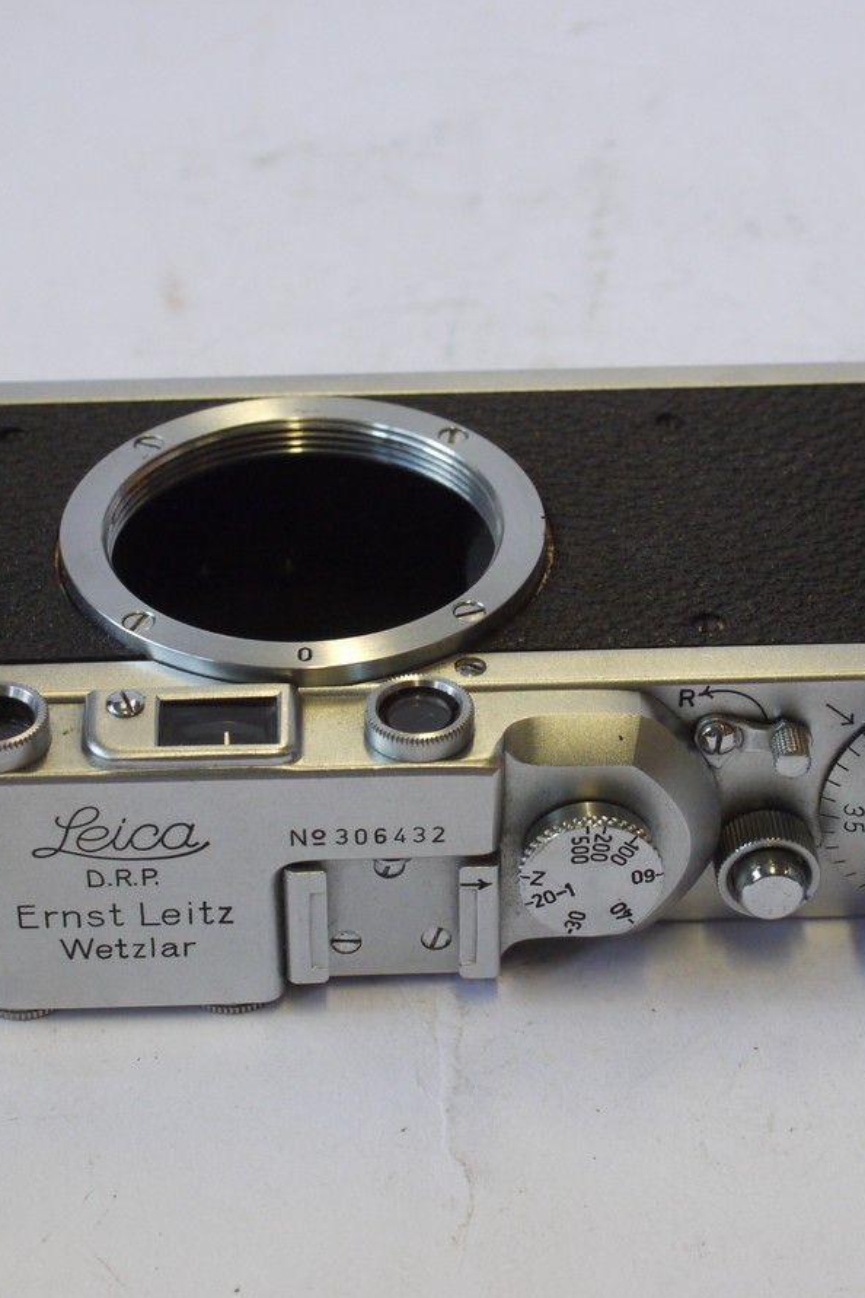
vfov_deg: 24.2
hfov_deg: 16.3
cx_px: 444
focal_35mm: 84
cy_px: 653
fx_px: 3027
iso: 800
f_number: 8
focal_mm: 30
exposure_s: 1/125
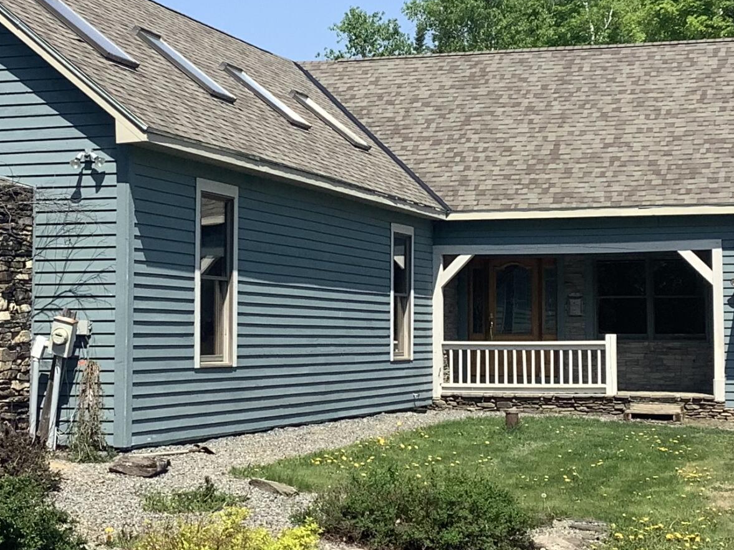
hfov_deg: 24.7
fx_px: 1675
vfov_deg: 18.6
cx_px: 362
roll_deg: -0.3
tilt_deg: +4.8
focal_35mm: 79
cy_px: 176
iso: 25
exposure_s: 1/1087
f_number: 2.4
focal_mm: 3.3
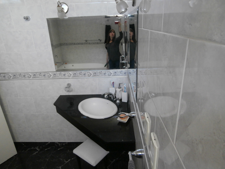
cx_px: 112
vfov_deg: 56.8
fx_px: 156
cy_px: 84
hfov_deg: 71.6
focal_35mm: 24
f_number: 3
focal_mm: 4.2
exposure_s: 1/20
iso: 400
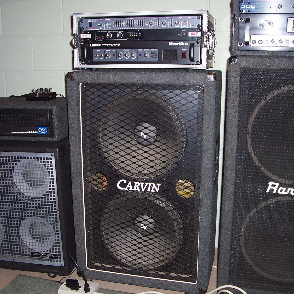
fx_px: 394
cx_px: 155
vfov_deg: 40.9
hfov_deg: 40.9
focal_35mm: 41
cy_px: 148
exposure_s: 1/60
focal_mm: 5.6
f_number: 2.7
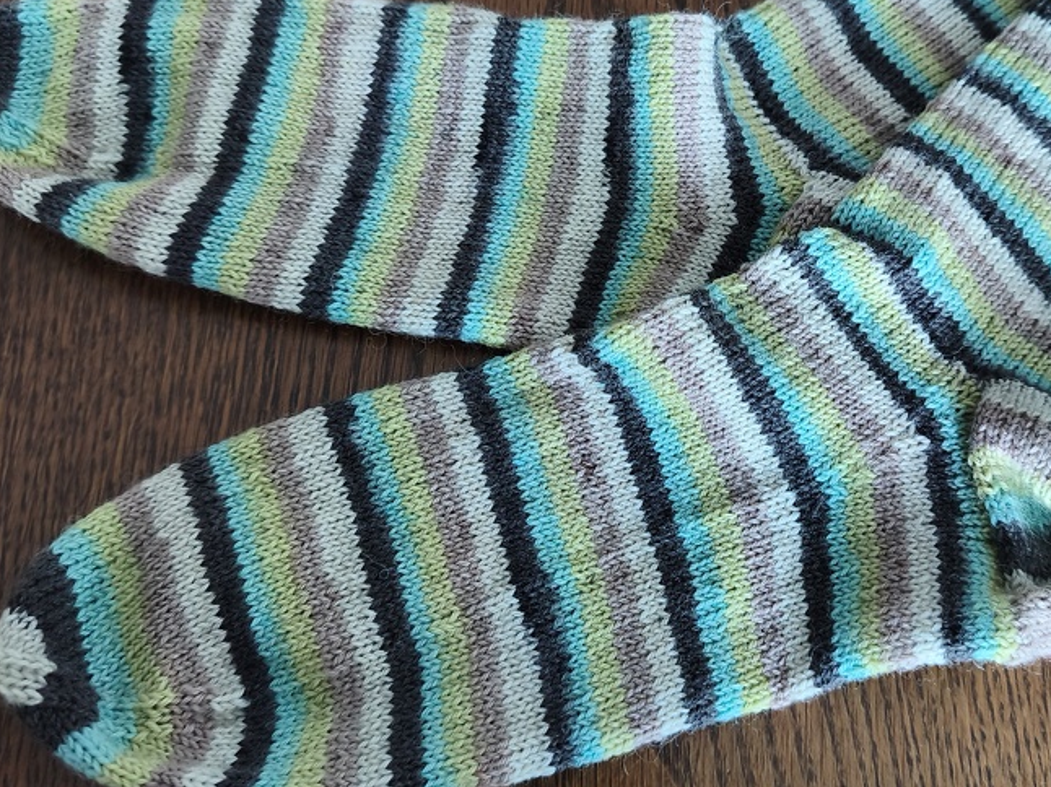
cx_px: 655
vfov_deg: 37.6
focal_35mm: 38
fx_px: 1153
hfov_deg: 48.5
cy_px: 320
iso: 640
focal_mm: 6.06
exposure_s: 1/50
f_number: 1.7
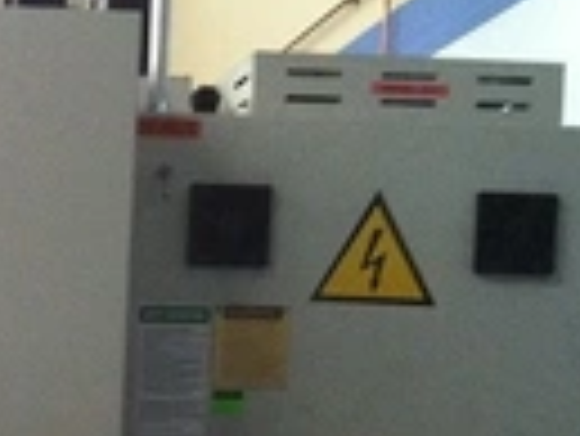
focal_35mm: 108
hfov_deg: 17.5
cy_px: 537
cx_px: -90
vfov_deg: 13.3
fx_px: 1811
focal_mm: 3.85
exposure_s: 1/15
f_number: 2.8
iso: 400
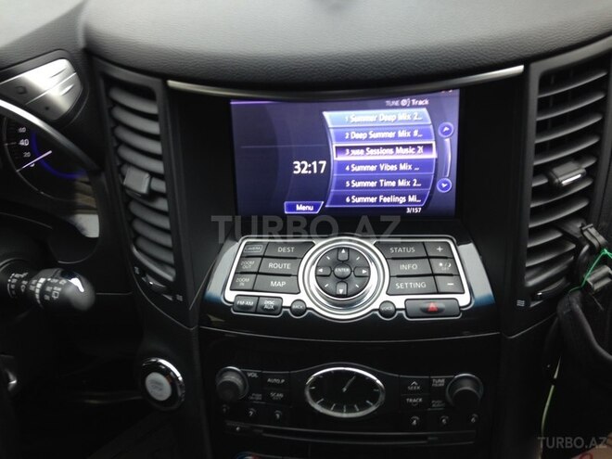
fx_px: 583
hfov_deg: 55.4
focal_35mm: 33
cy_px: 230
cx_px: 306
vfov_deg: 42.9
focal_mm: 4.12
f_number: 2.4
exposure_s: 1/30
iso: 50
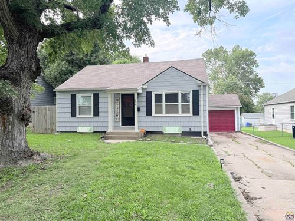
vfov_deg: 56.8
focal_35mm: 24
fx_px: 205
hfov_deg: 71.6
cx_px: 148
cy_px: 110
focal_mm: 6.76
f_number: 1.78
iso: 100
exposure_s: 1/539
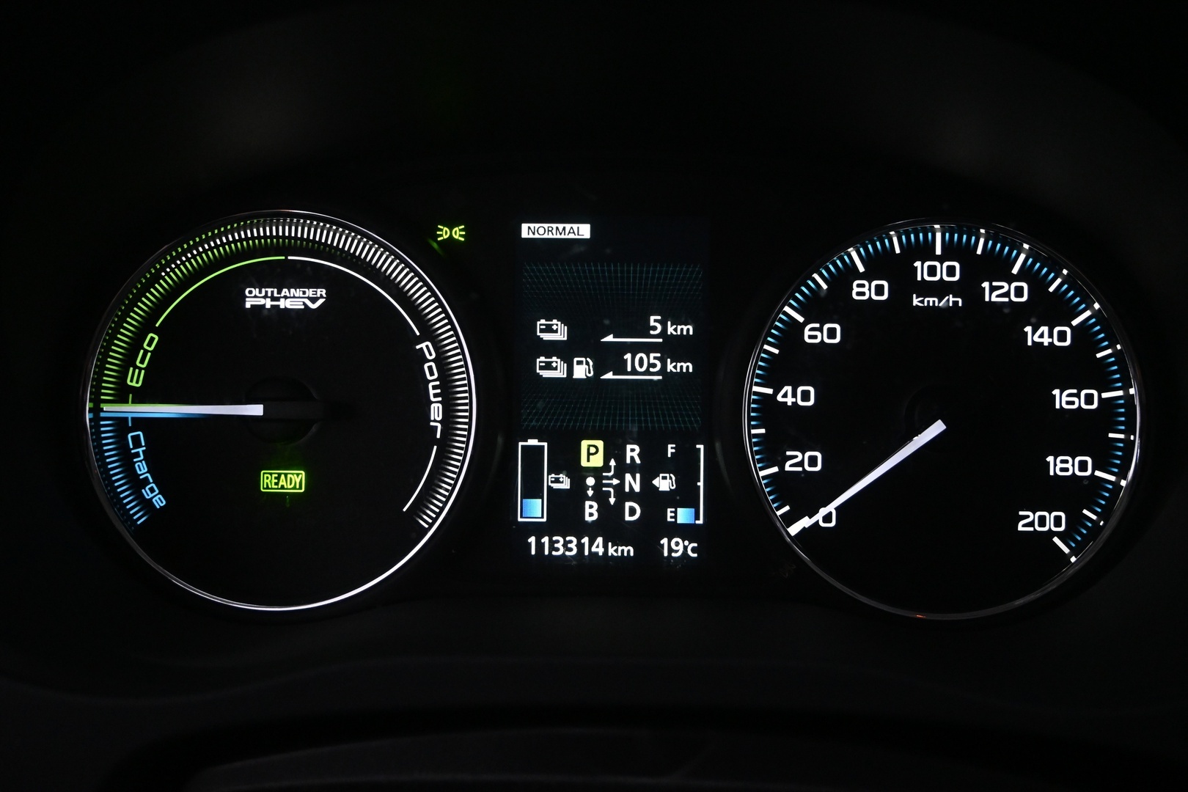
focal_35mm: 34
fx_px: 1114
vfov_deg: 39.1
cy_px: 396
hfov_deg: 56.1
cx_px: 594
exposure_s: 1/60
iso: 3200
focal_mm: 22.5
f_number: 4
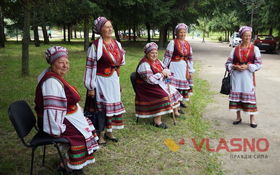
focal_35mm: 40
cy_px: 91
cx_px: 139
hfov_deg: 49.3
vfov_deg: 32.0
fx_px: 305
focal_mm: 26
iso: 100
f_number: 4.5
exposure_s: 1/200
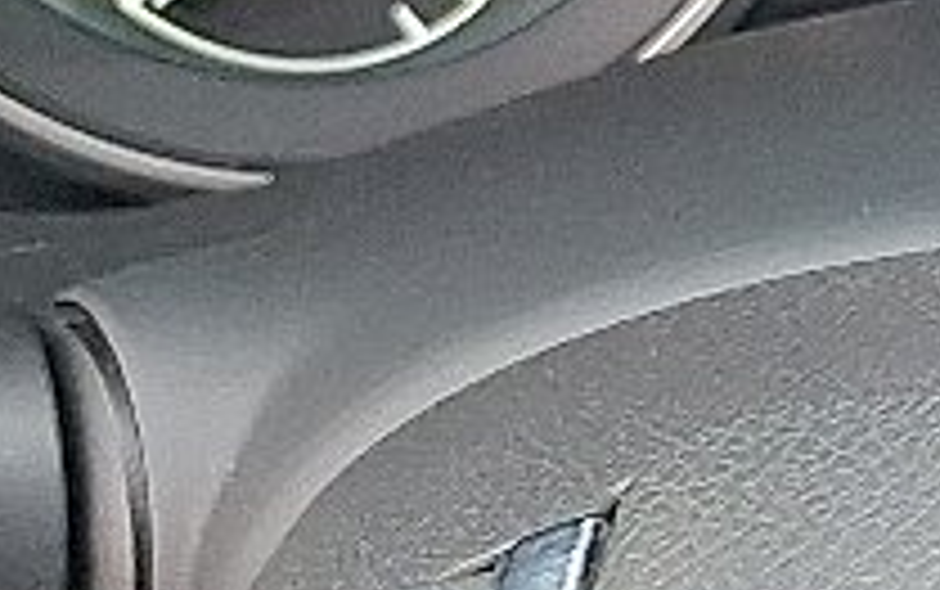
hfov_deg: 10.1
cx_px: 1327
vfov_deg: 6.5
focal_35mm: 203
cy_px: 622
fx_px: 5205
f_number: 1.8
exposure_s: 1/120
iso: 89
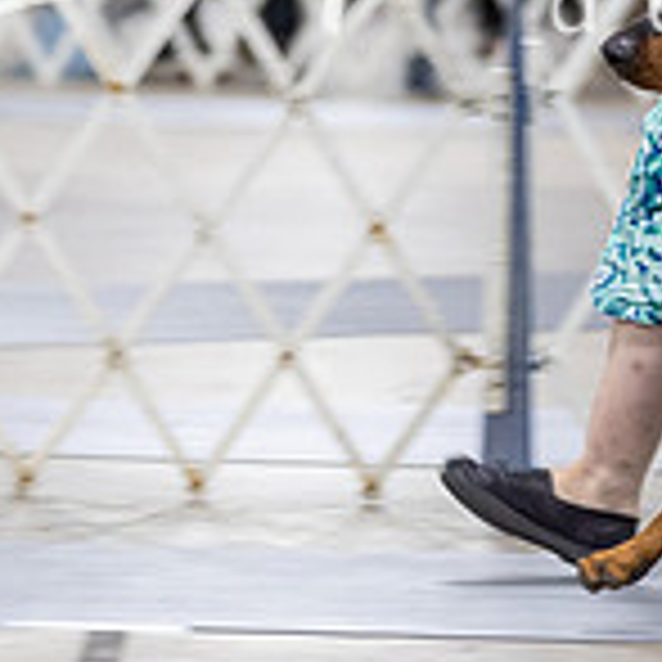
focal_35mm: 493
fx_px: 10667
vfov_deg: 3.6
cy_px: 167
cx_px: 381
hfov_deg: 3.6
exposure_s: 1/160
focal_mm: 126
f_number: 2.8
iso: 2000
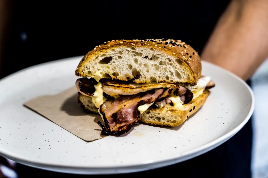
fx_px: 551
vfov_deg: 18.4
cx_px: 134
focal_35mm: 74
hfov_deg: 27.4
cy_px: 89
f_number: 4
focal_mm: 74
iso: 2000
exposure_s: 1/160
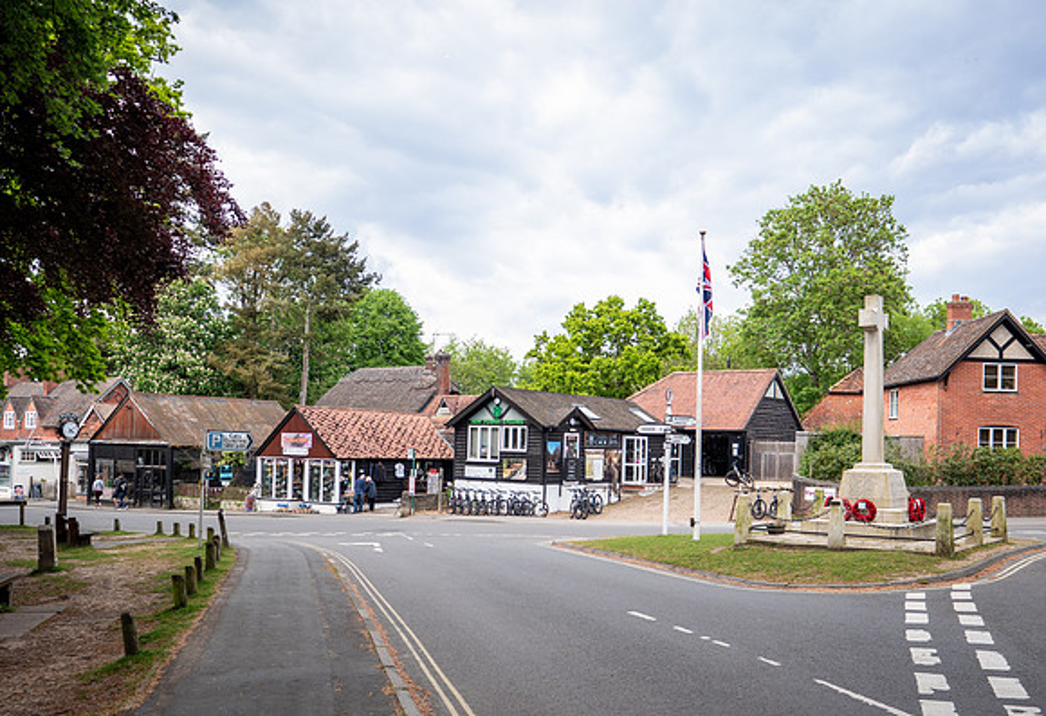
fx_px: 931
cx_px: 547
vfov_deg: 41.9
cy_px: 431
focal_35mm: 32
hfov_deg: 58.6
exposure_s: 1/200
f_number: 2.9
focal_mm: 14
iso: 100
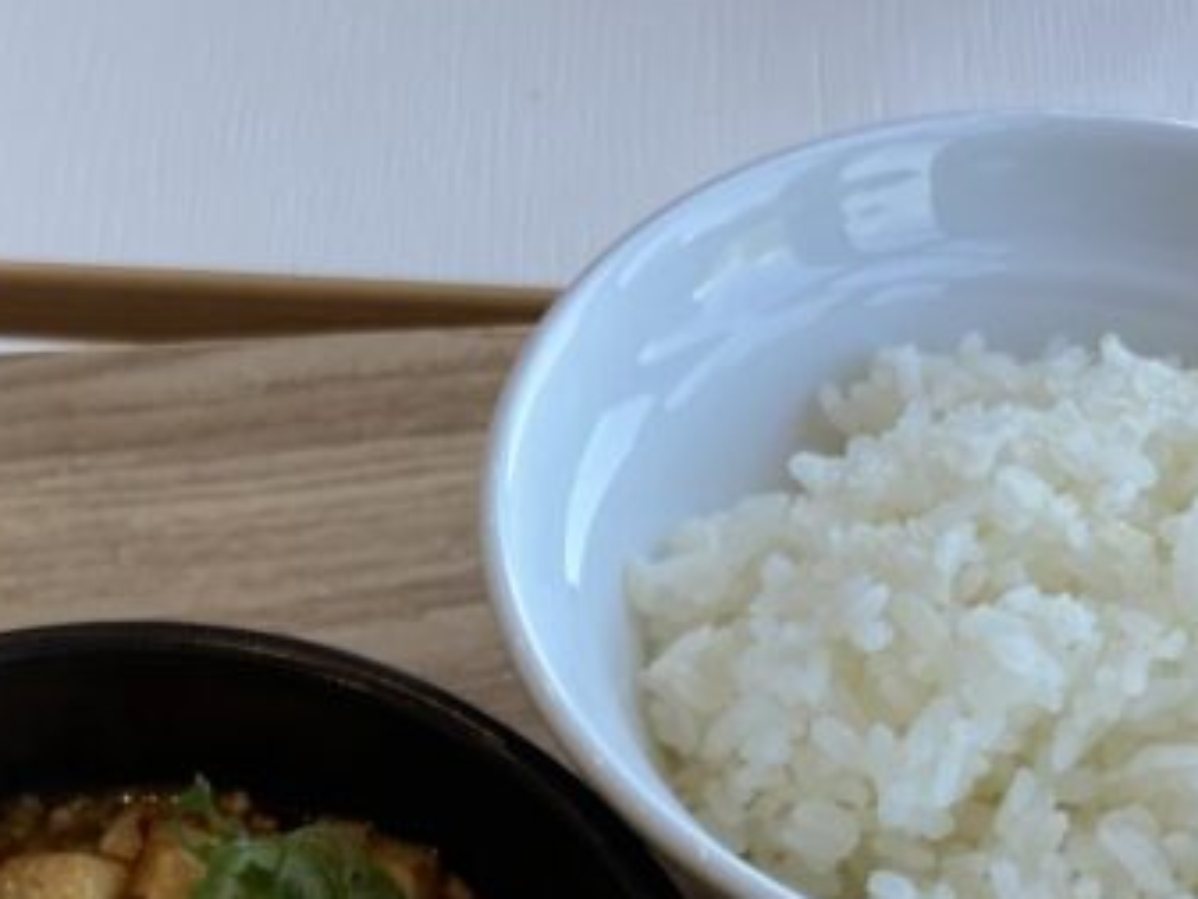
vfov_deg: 17.0
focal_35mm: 79
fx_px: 2735
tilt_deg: -62.1
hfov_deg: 23.9
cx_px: 68
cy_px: 1333
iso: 40
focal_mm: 4.25
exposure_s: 1/122
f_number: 1.8
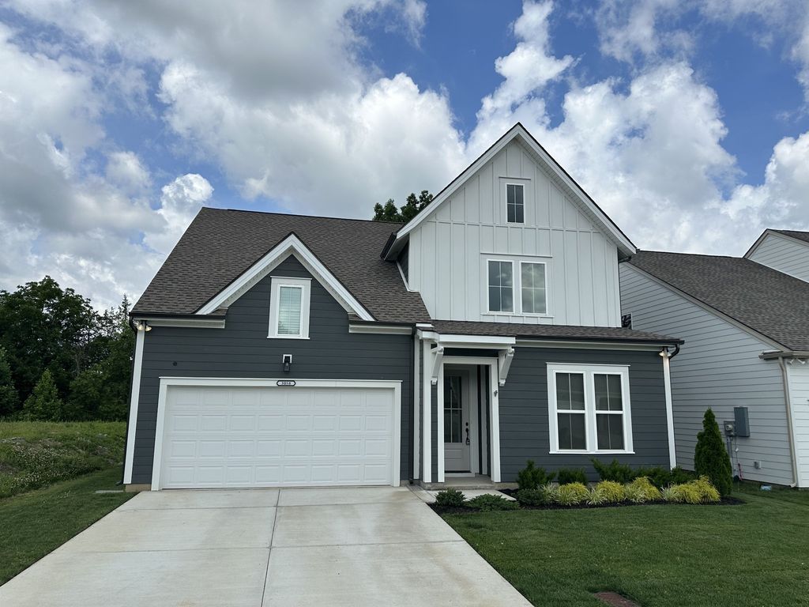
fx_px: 561
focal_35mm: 24
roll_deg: -0.4
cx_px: 404
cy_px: 304
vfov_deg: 56.8
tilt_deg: +9.9
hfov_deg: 71.6
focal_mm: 6.86
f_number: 1.78
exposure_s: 1/6623
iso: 80
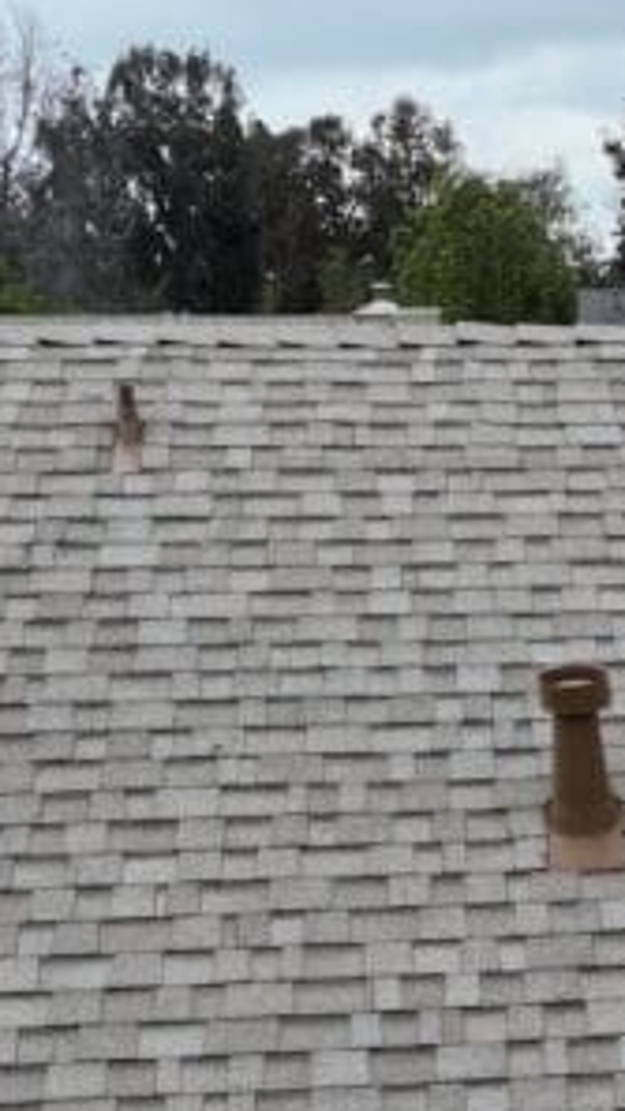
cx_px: 1040
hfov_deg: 12.5
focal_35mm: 90
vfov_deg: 22.1
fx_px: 2652
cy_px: 1281
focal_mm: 12.29
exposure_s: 1/240
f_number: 5.6
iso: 100
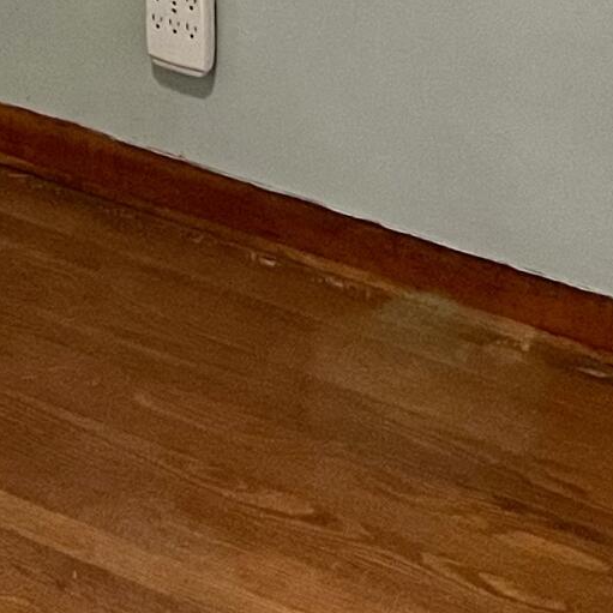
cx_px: 89
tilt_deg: -8.8
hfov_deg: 12.8
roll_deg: -0.7
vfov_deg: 11.4
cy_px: -705
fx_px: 2705
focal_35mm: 135
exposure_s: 1/60
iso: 400
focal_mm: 5.7
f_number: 1.5
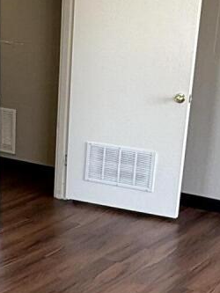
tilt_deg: -21.9
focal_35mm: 84
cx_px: 16
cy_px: 270
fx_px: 711
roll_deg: -1.8
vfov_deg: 22.6
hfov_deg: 17.3
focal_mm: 2.22
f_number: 2.2
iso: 50
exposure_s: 1/99
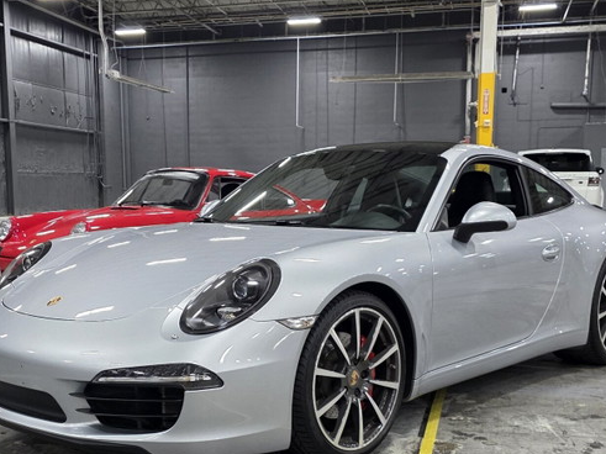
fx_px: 840
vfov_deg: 29.9
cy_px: 321
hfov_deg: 39.6
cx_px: 264
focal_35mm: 48
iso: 320
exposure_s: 1/120
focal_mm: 6.3
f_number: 1.7
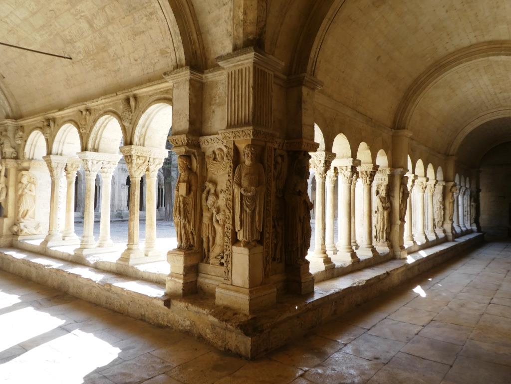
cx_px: 256
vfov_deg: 56.8
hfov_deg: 71.6
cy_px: 192
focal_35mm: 24
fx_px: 354
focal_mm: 4.3
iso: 80
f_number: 3.3
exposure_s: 1/125
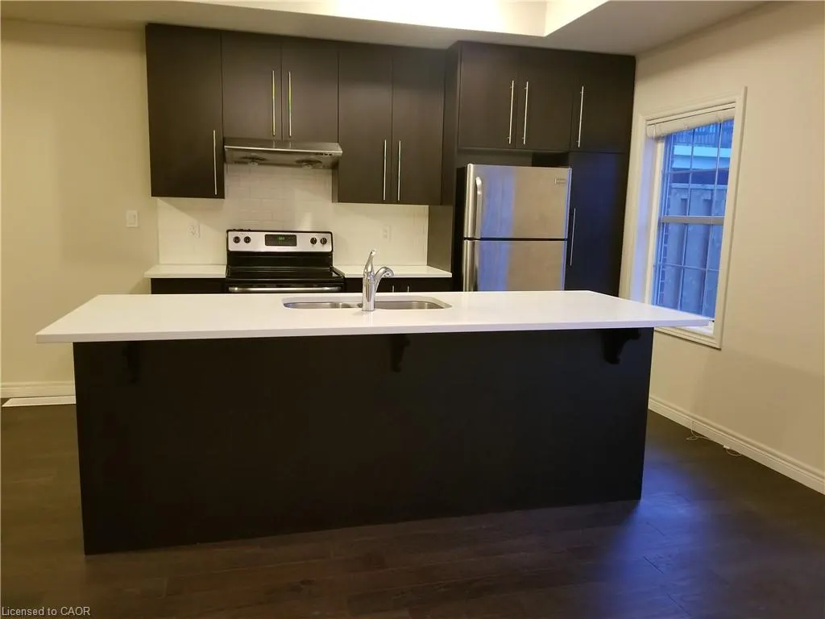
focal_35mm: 26
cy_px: 310
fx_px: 620
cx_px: 412
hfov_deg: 67.3
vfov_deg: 53.1
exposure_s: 1/15
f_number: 1.7
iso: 200
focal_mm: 4.25
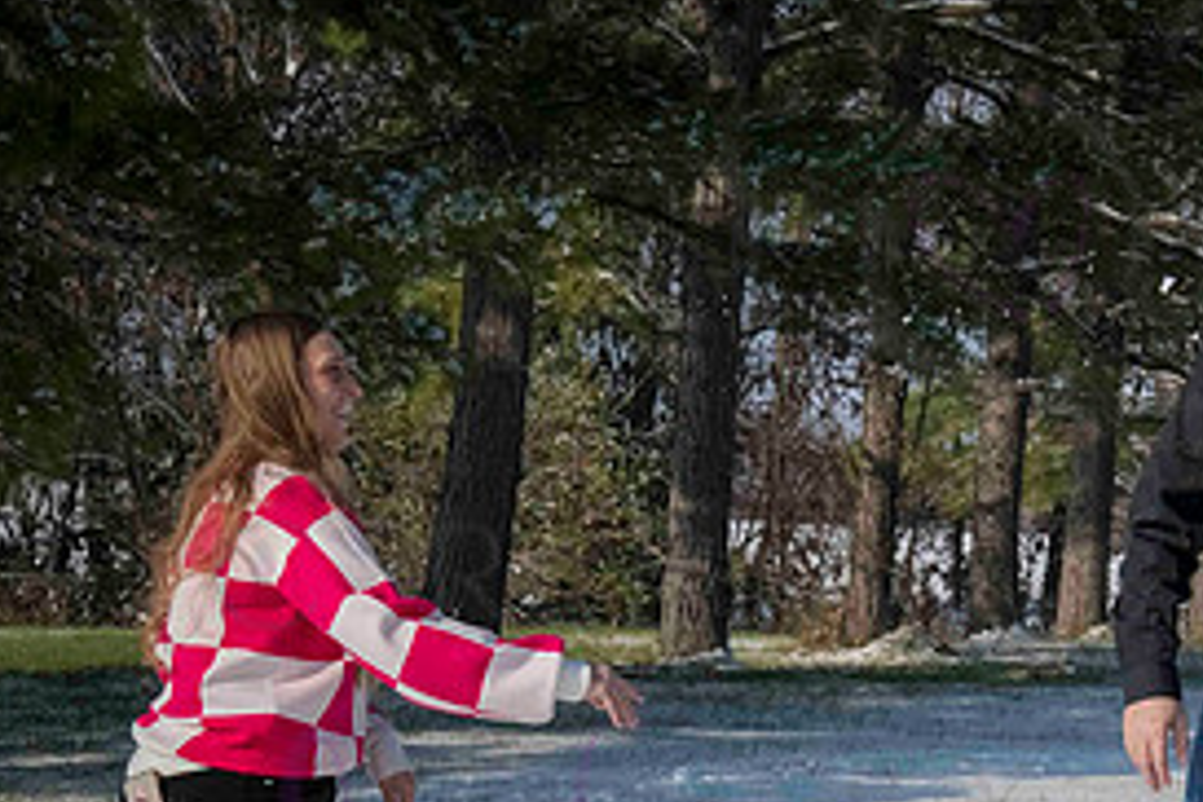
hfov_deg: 17.0
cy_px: 791
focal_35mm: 119
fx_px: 3976
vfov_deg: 11.4
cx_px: 1022
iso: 800
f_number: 13
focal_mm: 56
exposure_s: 1/2000
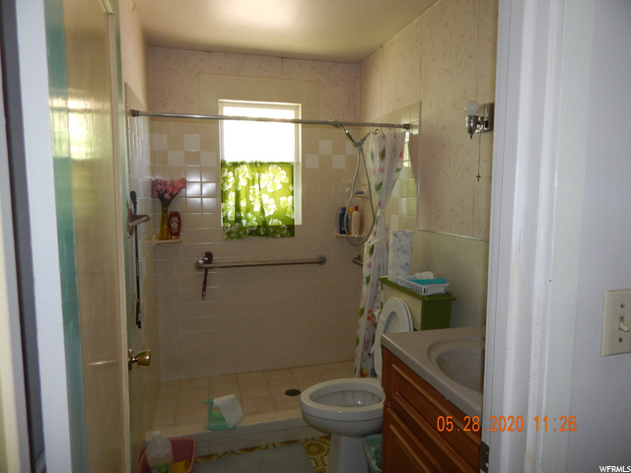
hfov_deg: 73.9
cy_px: 236
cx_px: 316
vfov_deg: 58.9
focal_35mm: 23
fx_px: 419
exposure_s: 1/30
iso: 200
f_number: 3
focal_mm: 4
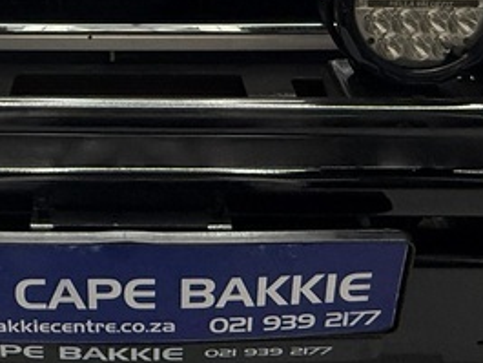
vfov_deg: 24.9
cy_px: -53
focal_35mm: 54
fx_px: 754
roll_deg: +0.7
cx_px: 100
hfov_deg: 34.5
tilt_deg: -14.3
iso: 250
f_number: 2.2
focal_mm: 2.22
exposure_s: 1/100
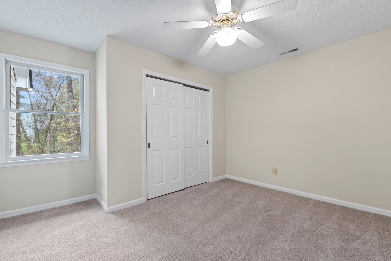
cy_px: 130
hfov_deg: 100.4
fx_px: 163
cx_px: 196
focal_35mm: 15
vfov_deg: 77.3
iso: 400
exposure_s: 1
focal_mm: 15
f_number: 7.1
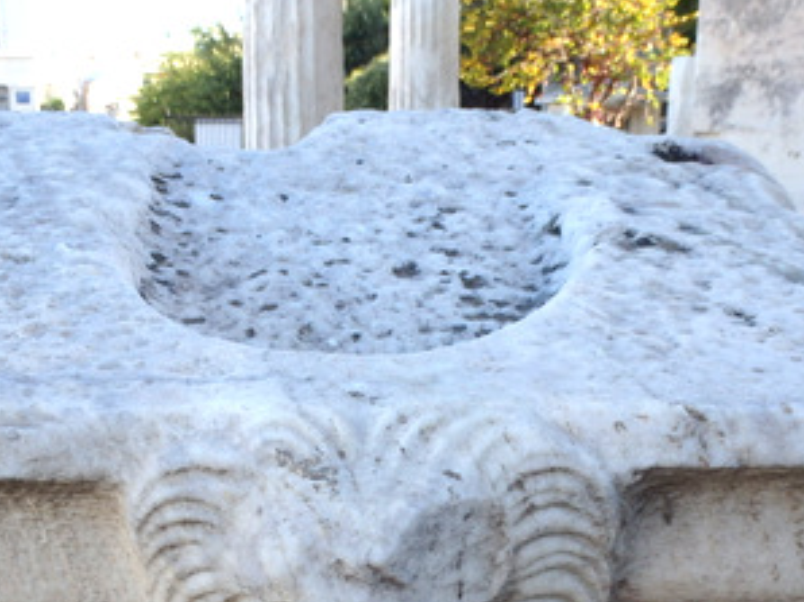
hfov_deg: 40.4
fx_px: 1091
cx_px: 359
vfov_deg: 30.4
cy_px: 436
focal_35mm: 47
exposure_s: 1/250
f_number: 3.9
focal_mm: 5
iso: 125
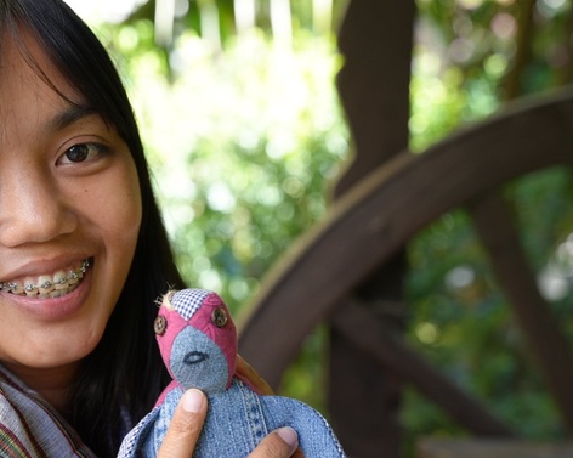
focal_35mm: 74
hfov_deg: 25.5
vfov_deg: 20.7
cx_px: 139
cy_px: 268
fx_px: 1249
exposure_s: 1/160
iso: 320
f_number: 4
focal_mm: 51.5
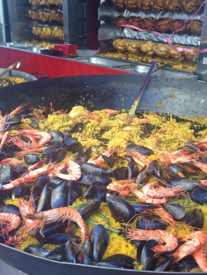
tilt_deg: -19.4
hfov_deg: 36.8
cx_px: 115
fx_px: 311
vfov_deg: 47.7
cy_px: 116
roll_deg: -2.4
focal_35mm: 39
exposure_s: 1/120
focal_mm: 4.12
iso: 80
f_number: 2.4
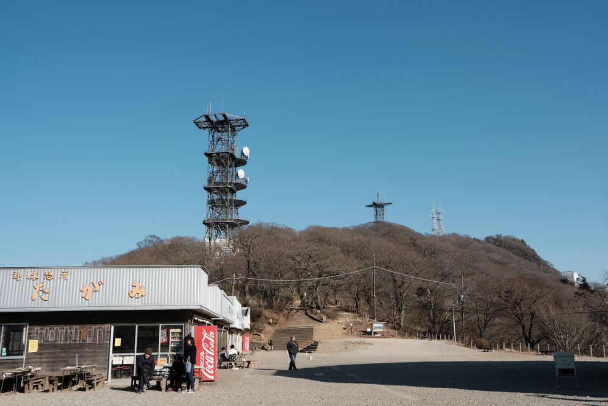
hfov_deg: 54.4
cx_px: 304
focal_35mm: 35
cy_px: 203
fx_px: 591
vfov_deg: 37.9
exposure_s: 1/1500
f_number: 4.5
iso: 200
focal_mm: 23
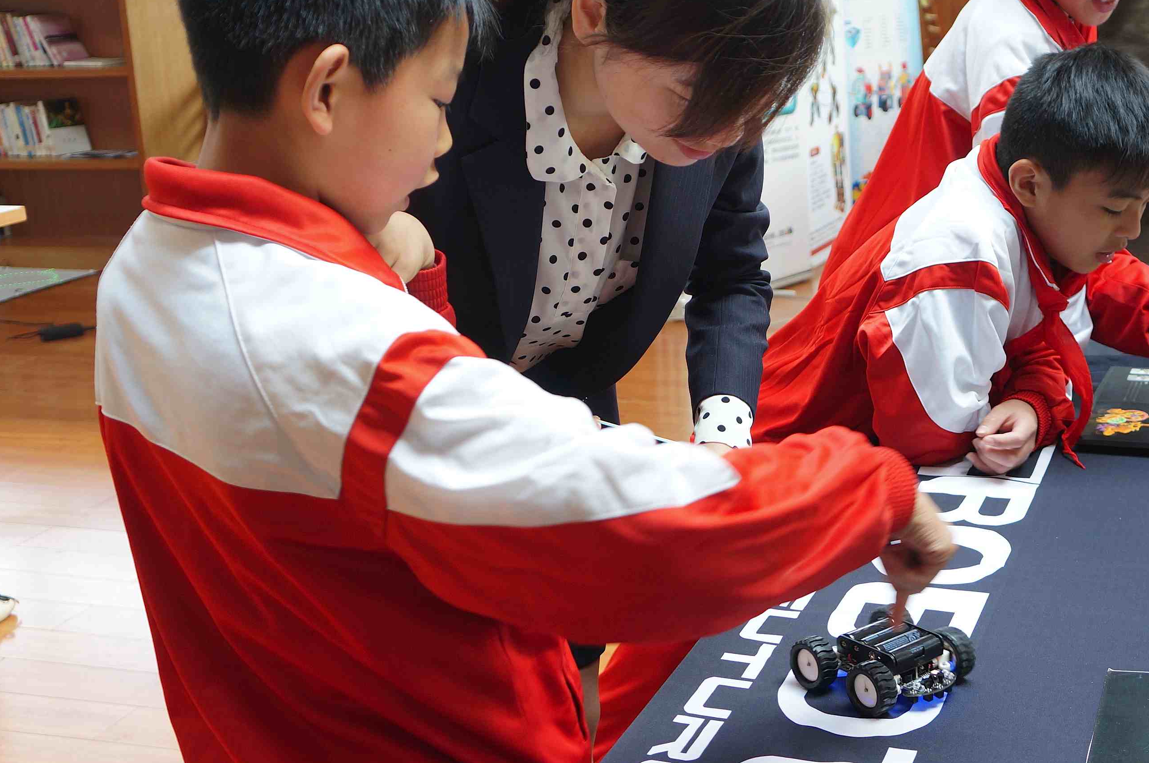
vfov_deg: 26.9
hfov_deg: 39.3
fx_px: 1594
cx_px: 746
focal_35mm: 50
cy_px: 353
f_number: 4
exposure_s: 1/60
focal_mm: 24
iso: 320
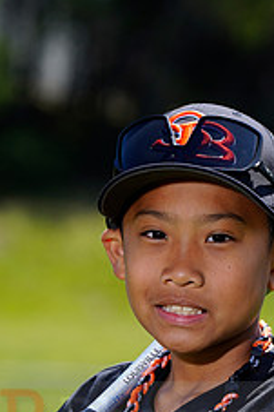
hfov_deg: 2.9
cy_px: 407
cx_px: 191
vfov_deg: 4.4
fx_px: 5408
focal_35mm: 473
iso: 100
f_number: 6.3
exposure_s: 1/250
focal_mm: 185
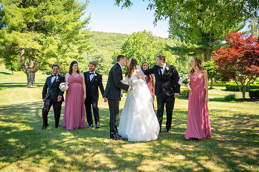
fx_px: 273
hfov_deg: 50.7
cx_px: 130
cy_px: 86
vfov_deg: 35.0
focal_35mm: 38
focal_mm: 38
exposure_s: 1/250
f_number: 3.2
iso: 100
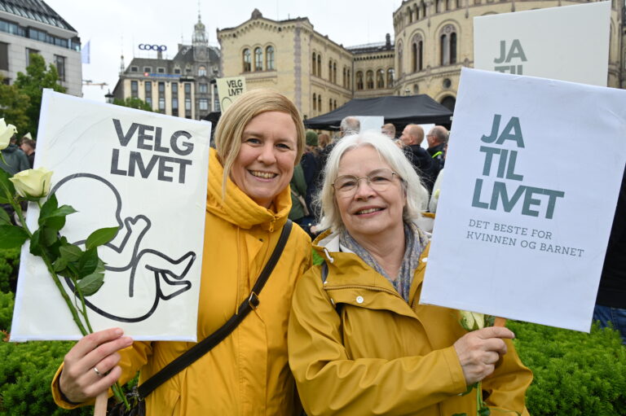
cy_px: 208
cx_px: 313
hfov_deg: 60.3
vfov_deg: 42.3
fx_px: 539
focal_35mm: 31
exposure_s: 1/250
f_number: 8
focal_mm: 31
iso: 400
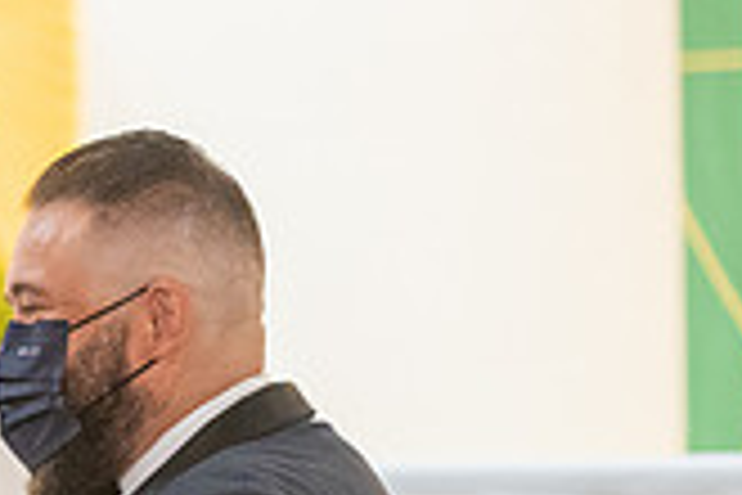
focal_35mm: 421
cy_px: 686
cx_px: -234
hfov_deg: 4.9
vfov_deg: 3.3
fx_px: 8677
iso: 2000
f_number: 2.8
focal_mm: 120
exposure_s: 1/160
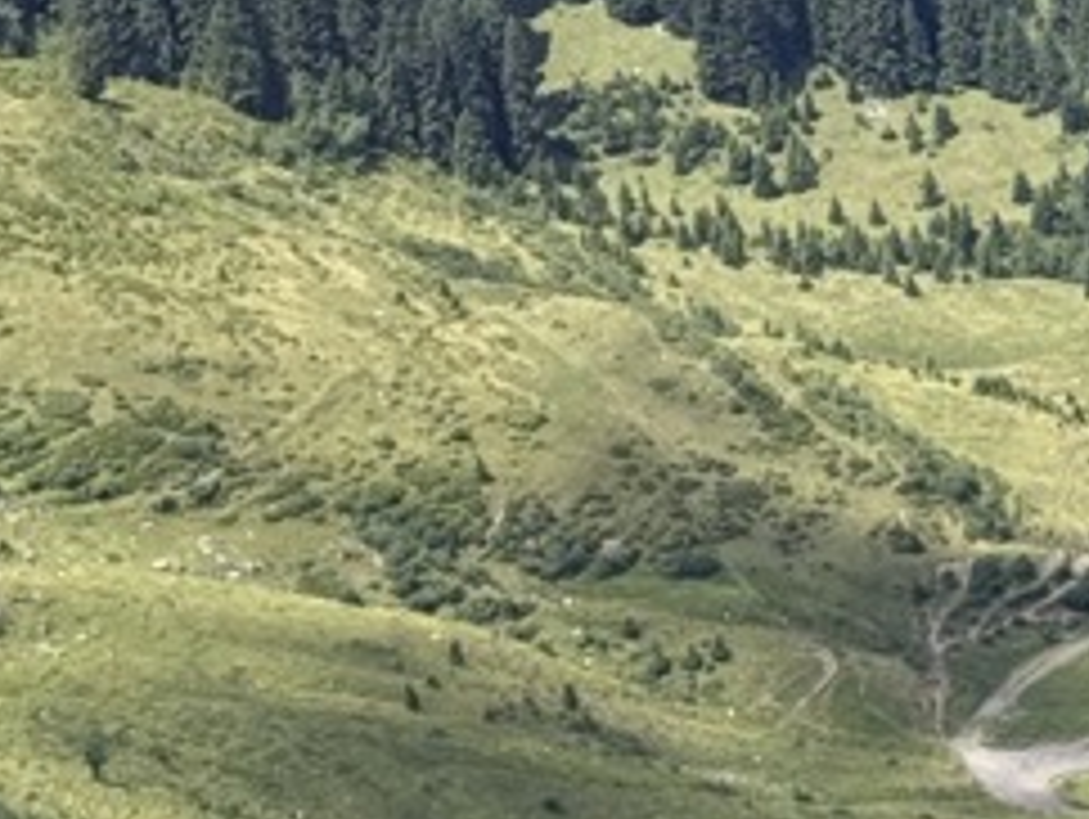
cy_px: 104
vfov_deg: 7.3
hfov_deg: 9.1
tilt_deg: -15.5
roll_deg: +1.0
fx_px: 6393
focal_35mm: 203
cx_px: 2268
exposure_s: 1/3534
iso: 100
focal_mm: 6.76
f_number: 1.78
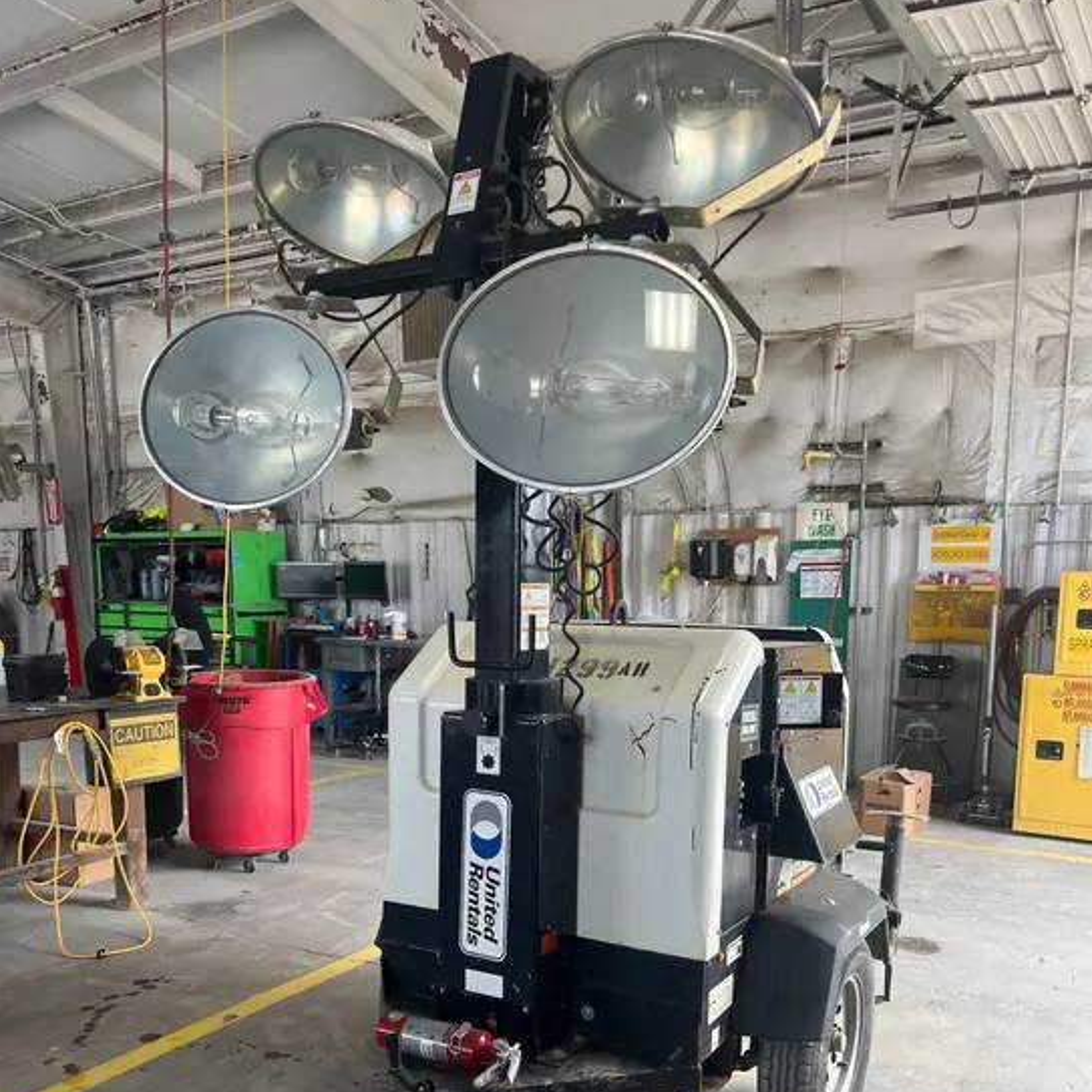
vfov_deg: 51.6
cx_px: 551
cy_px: 725
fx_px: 1106
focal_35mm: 31
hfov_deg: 52.5
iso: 32
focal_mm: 5.1
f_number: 1.6
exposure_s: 1/145
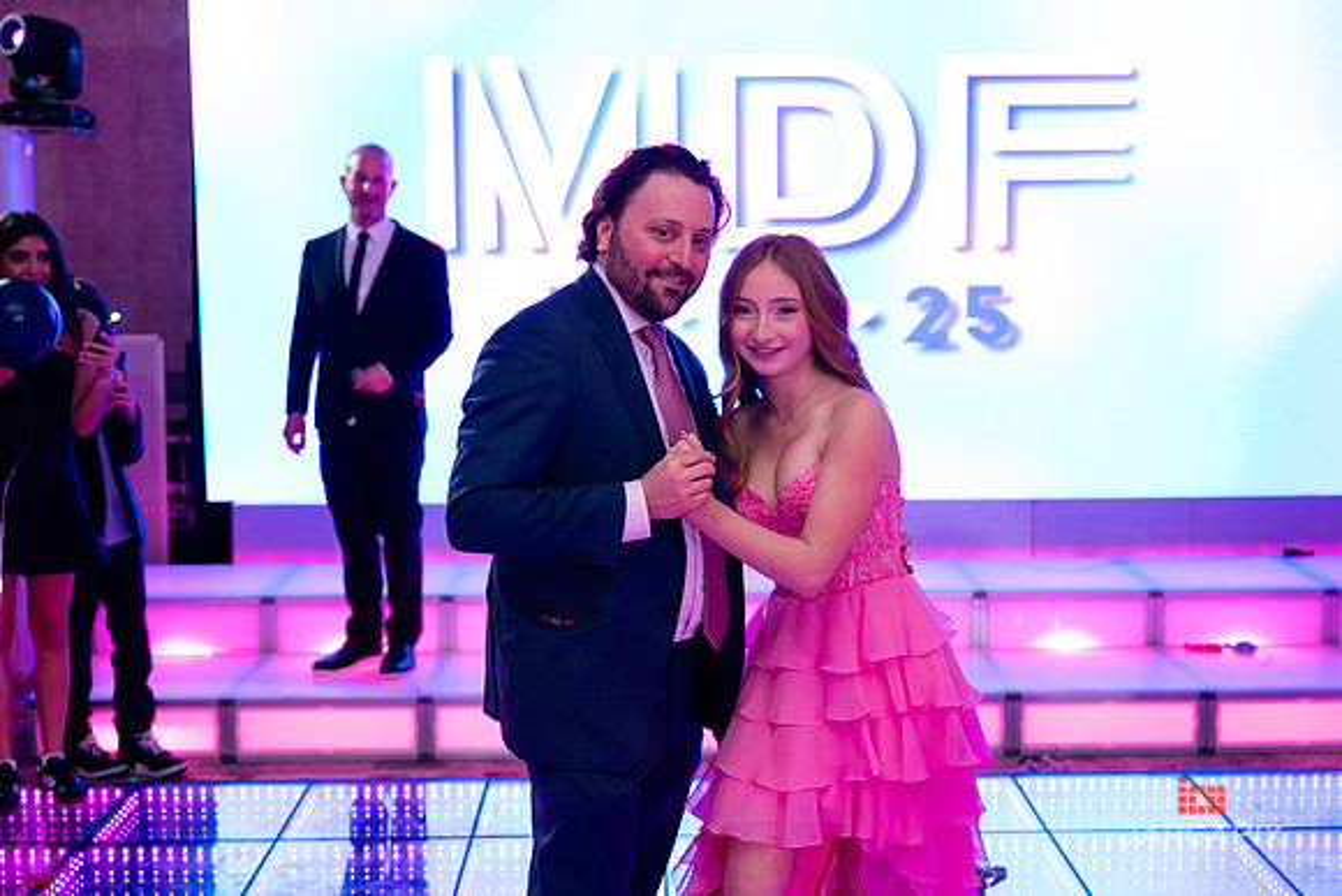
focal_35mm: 47
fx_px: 1746
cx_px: 700
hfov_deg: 42.0
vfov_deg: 28.8
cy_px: 429
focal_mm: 43
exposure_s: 1/160
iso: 1600
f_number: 3.2
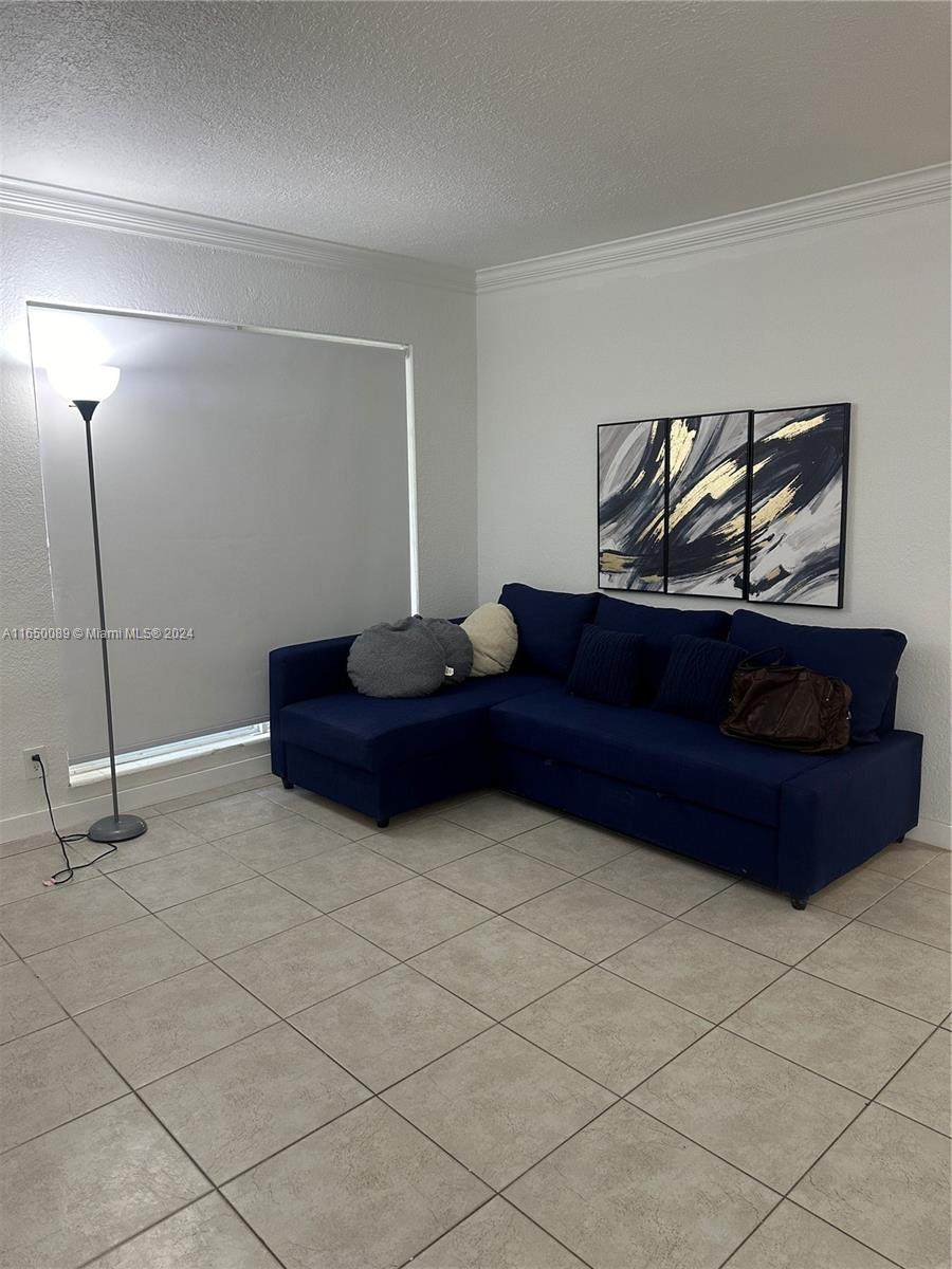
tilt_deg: -8.6
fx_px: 880
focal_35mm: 24
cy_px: 634
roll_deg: +0.9
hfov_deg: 56.8
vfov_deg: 71.6
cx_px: 476
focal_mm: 6.86
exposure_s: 1/60
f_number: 1.78
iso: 160
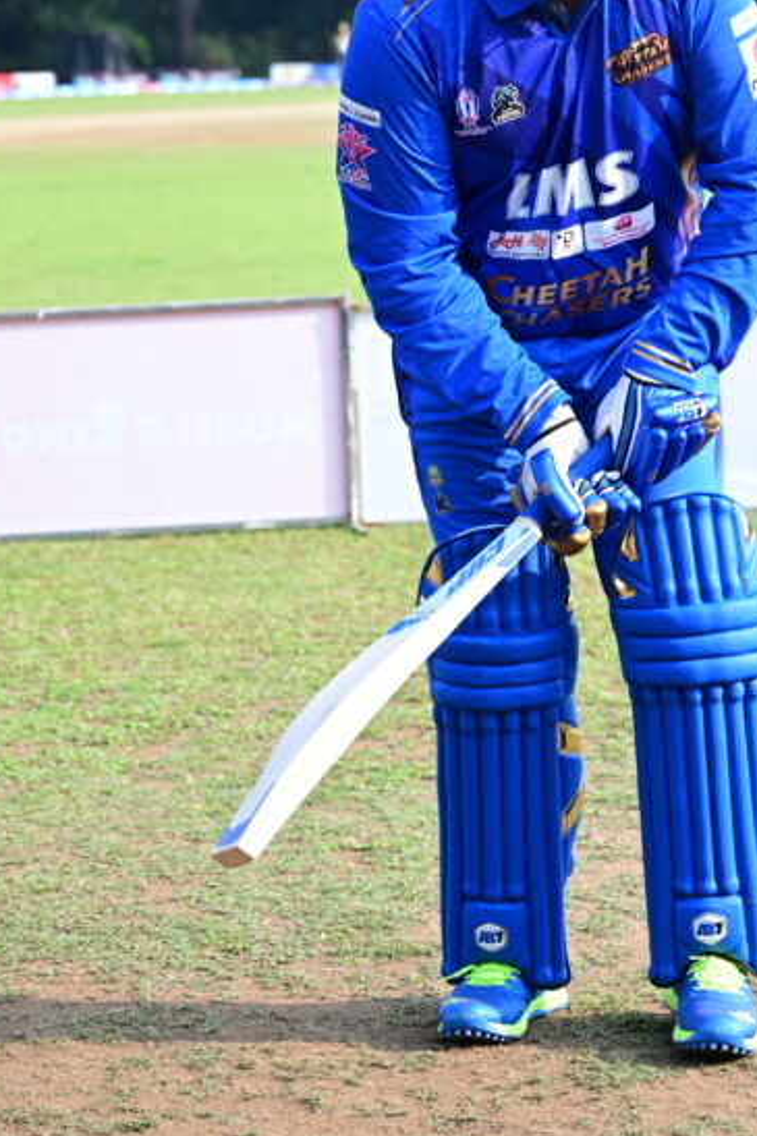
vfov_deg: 16.7
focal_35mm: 122
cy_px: 313
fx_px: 3850
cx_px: 604
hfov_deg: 11.2
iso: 250
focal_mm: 58
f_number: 4
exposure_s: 1/640
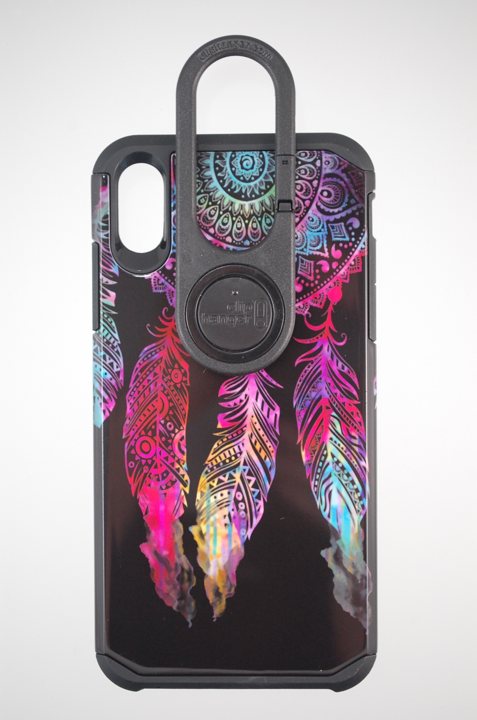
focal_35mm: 69
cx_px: 238
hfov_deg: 19.7
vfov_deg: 29.3
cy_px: 360
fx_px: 1376
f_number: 5.3
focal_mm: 46
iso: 800
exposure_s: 1/25
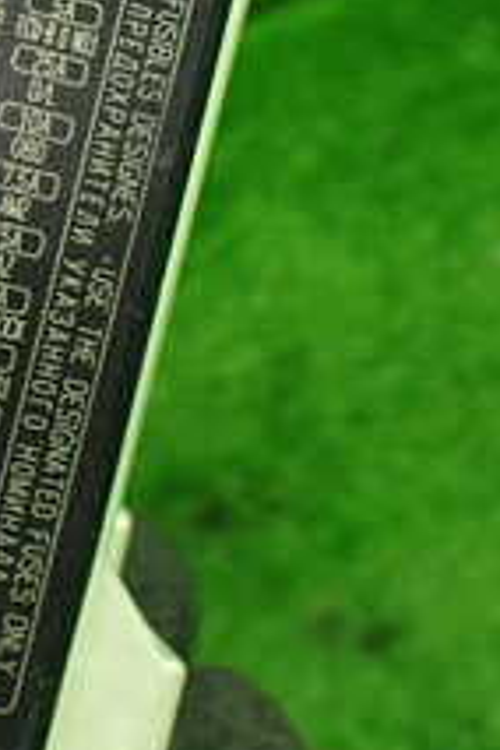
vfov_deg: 22.7
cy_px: 130
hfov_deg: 15.2
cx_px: -7
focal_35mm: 88
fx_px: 1833
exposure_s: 1/125
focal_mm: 5.4
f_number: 2.3
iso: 800
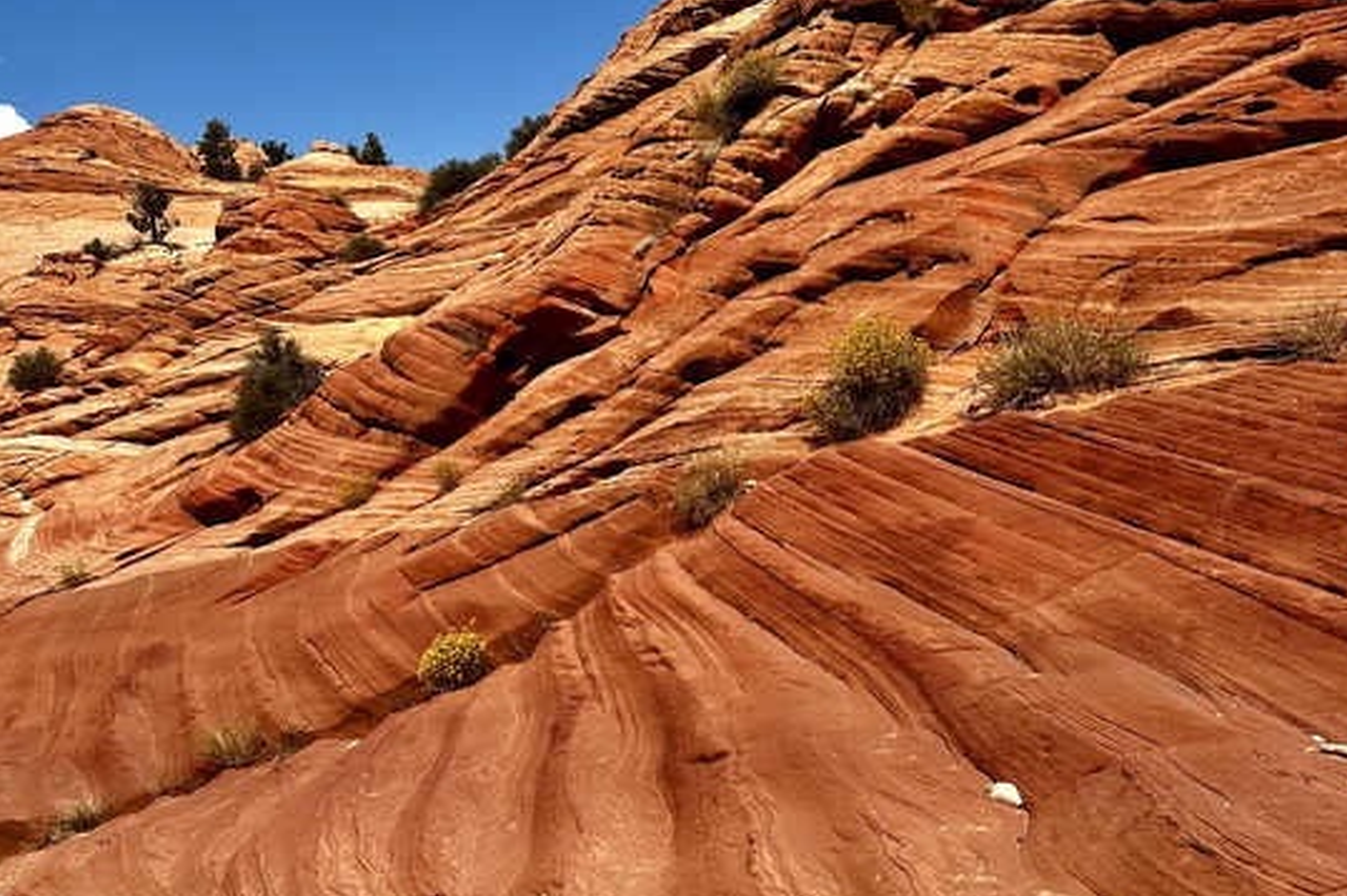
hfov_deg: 69.4
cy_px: 478
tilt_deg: +3.3
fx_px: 972
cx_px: 676
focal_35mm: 26
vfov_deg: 49.5
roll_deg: +4.7
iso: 80
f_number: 1.78
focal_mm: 6.86
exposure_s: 1/2809
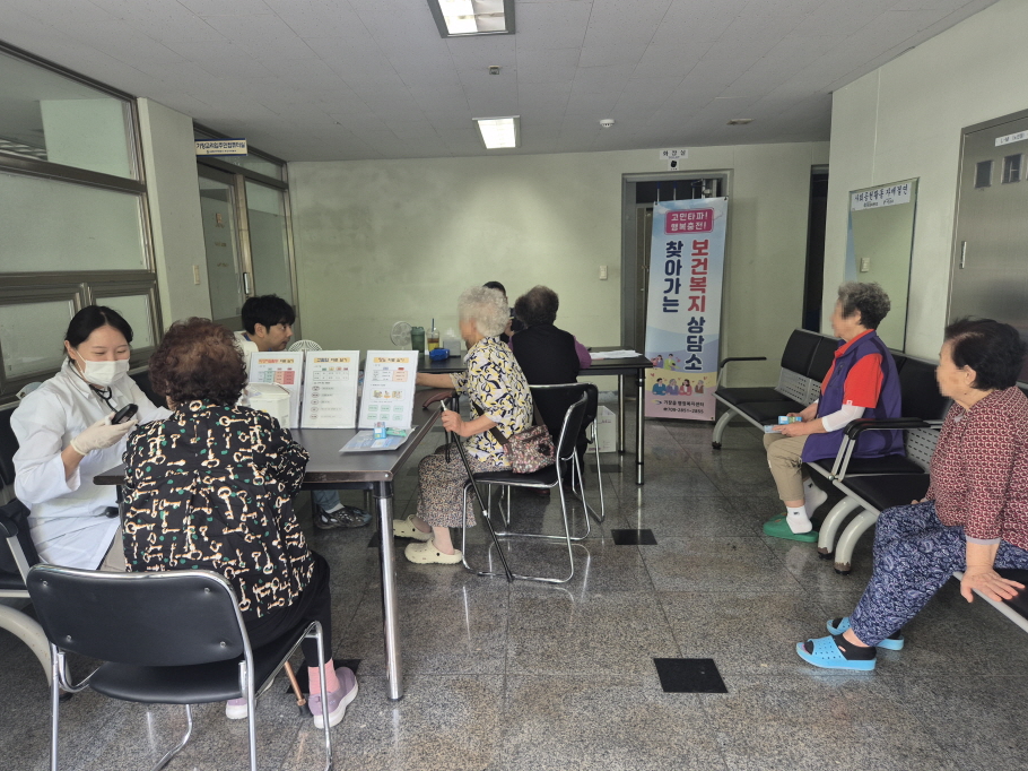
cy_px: 395
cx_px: 505
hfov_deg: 71.6
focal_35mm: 24
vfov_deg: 56.8
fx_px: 713
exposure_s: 1/60
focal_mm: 5.4
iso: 64
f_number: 1.8
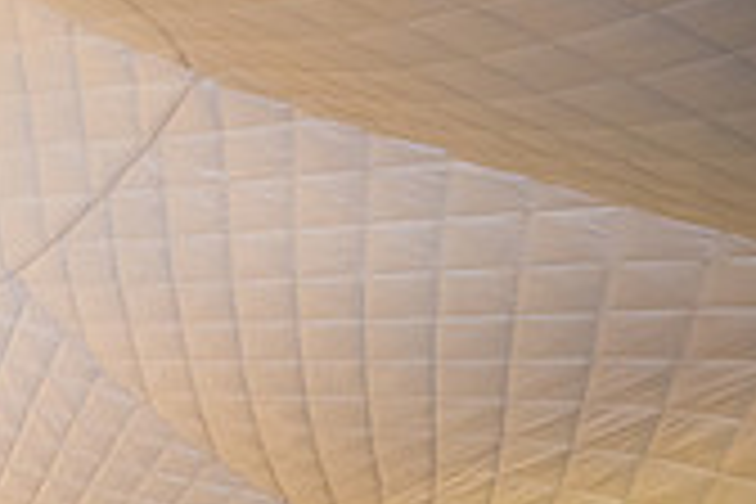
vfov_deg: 22.4
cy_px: 709
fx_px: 1092
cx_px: -446
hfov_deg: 25.5
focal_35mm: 52
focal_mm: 14
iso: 1000
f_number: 4
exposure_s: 1/80
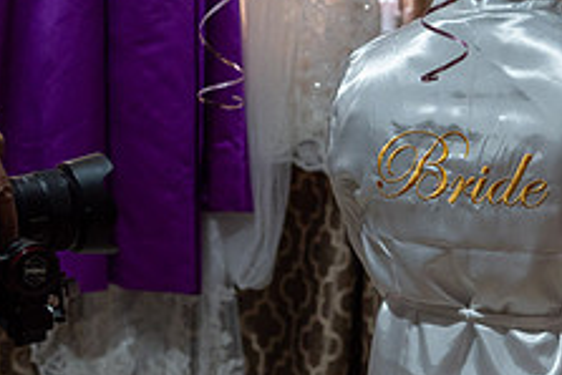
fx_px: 1421
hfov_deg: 21.7
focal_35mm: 91
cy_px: 228
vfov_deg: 15.0
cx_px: 532
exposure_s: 1/125
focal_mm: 35
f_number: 3.5
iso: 1600
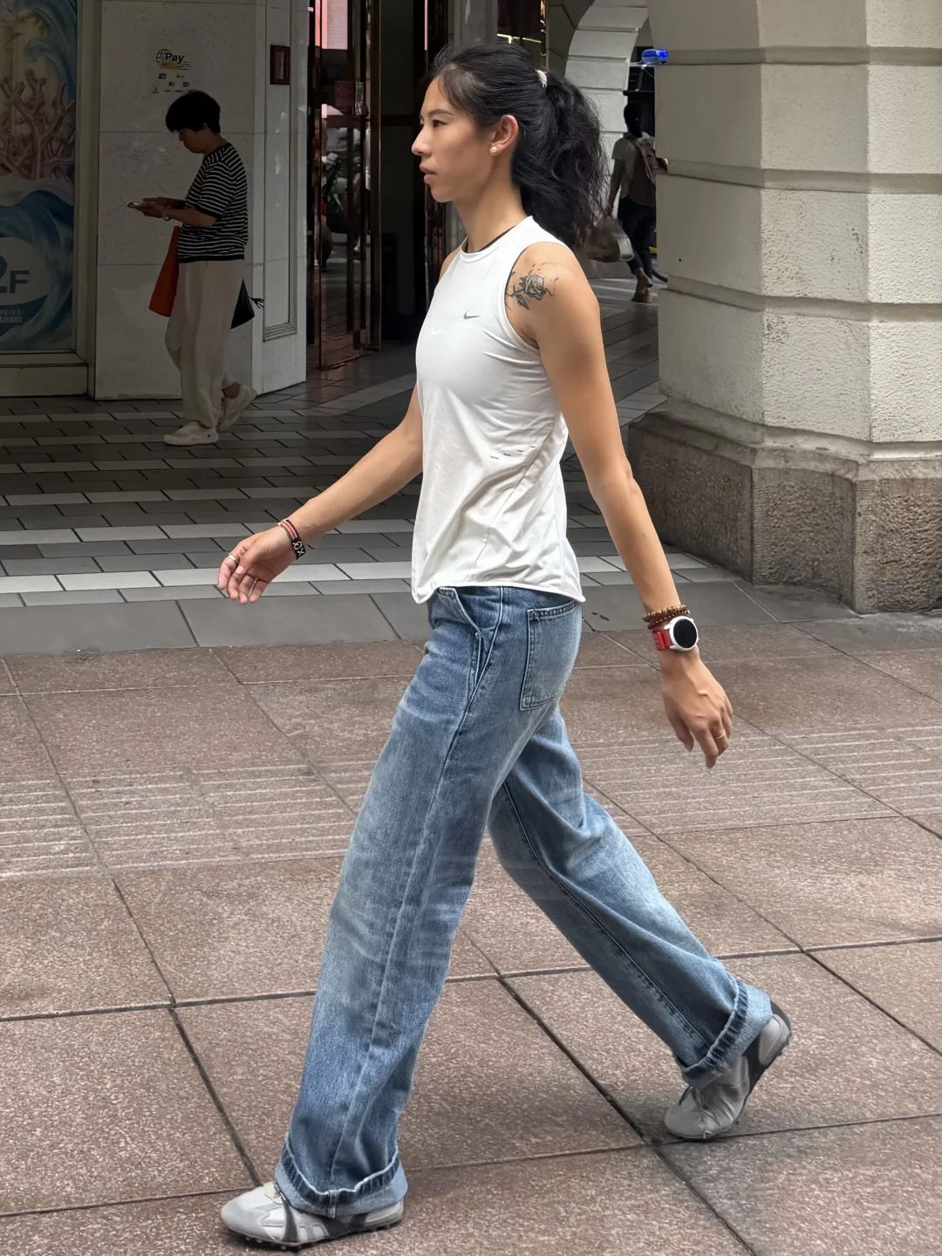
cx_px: 471
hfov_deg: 56.8
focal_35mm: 24
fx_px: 871
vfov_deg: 71.6
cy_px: 628
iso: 100
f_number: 1.78
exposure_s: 1/1410
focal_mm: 6.76
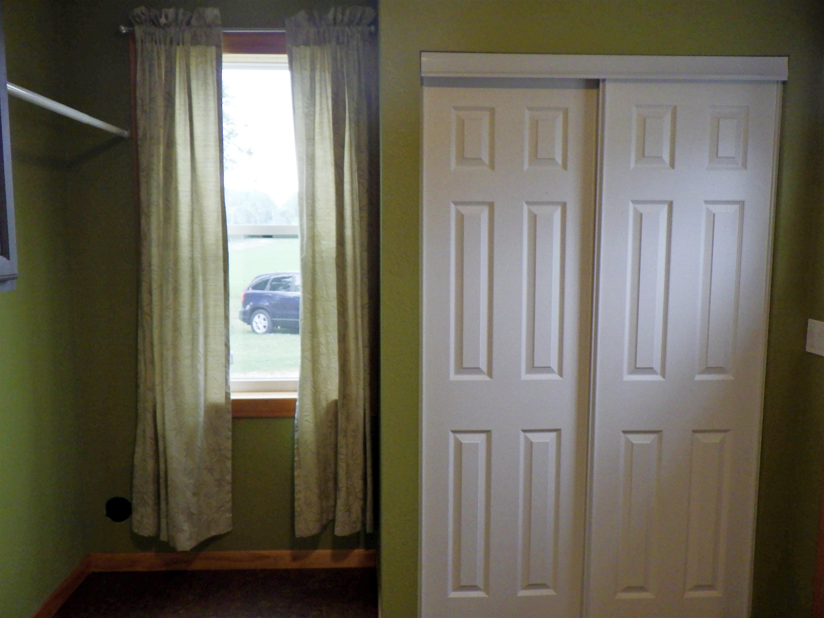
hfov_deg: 63.4
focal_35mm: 28
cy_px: 309
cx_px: 412
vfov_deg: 49.7
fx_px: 667
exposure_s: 1/60
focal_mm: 5
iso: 250
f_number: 3.5
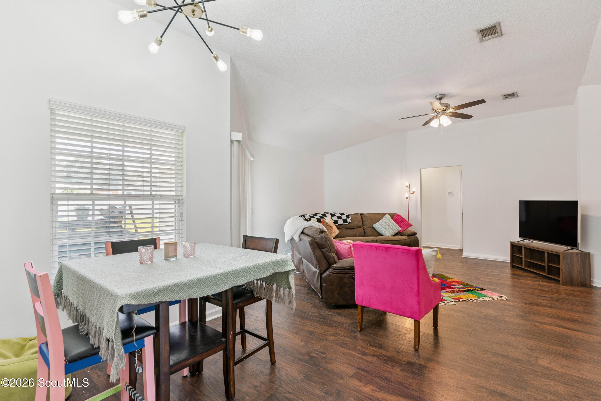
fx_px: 284
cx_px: 300
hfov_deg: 93.3
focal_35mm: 17
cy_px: 200
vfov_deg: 70.5
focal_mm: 17
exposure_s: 1/20
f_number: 8
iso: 250
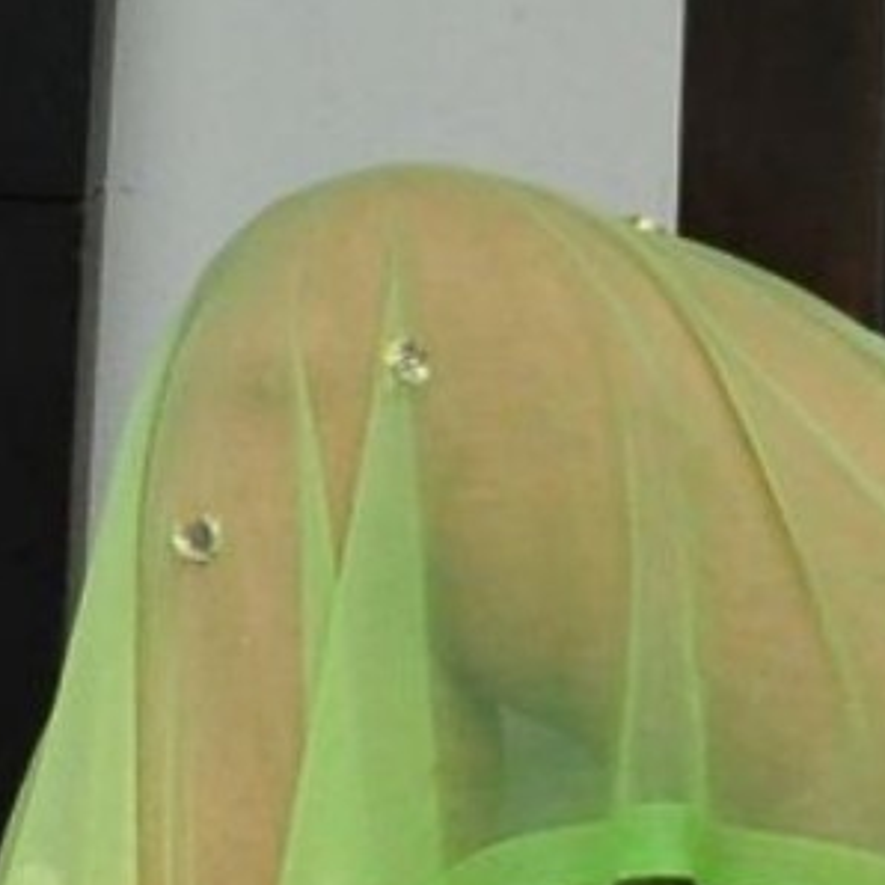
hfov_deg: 6.8
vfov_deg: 6.9
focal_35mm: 251
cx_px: 1571
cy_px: -86
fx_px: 7260
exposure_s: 1/125
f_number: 10
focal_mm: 26
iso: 1600
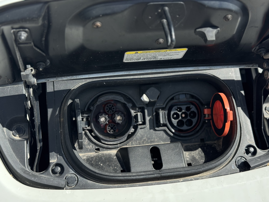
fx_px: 373
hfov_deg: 39.7
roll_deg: -4.9
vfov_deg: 30.3
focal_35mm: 48
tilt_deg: -44.0
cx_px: 134
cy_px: 101
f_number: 1.78
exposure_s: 1/2717
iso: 64
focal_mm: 6.76
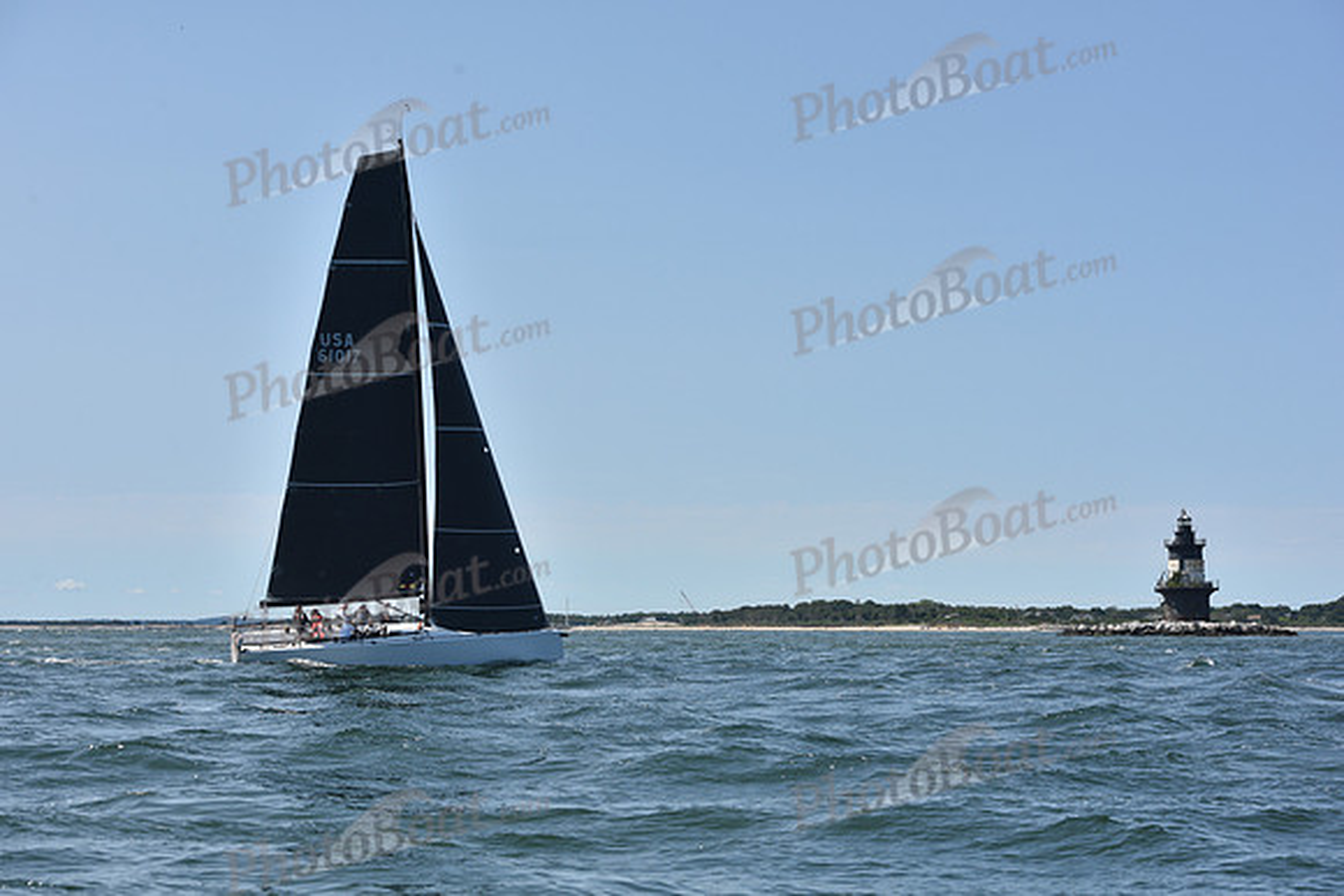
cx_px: 672
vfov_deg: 19.5
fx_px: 2614
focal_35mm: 70
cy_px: 448
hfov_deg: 28.8
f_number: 9
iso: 250
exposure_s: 1/1000
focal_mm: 70
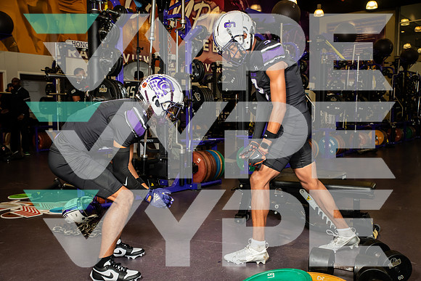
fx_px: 421
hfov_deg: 53.1
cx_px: 210
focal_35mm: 36
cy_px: 140
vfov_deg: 36.9
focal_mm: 36
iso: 500
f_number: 5.6
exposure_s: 1/250
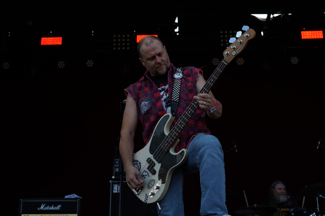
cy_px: 108
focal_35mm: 53
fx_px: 478
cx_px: 162
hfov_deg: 37.5
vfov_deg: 25.5
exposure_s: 1/160
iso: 100
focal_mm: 53
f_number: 7.1
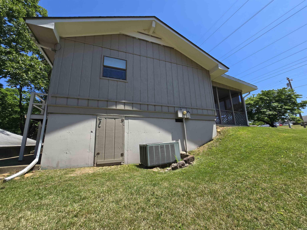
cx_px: 154
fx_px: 115
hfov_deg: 106.2
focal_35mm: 13
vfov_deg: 89.9
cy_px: 115
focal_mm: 2.2
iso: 50
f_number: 2.2
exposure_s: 1/1829
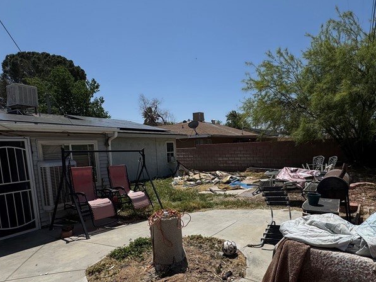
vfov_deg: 56.1
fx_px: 261
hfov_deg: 71.5
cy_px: 179
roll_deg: +1.8
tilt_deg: -7.7
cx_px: 202
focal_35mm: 24
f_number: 2.2
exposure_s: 1/4630
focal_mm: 2.22
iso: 32
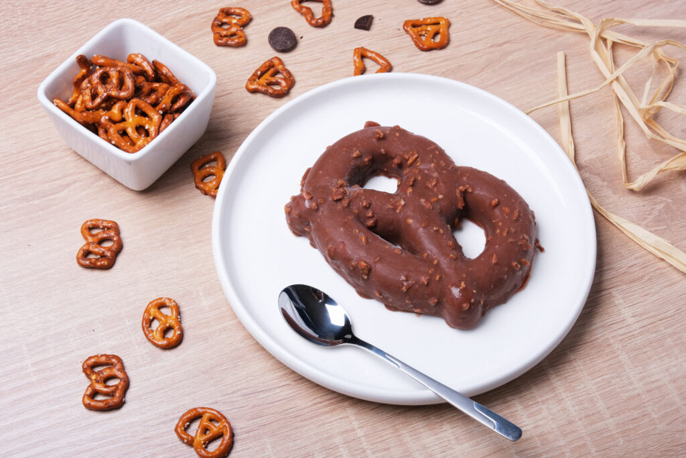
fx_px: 1220
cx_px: 343
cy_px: 229
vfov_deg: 21.2
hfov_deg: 31.4
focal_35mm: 64
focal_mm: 42.5
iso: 160
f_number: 14
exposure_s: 1/180
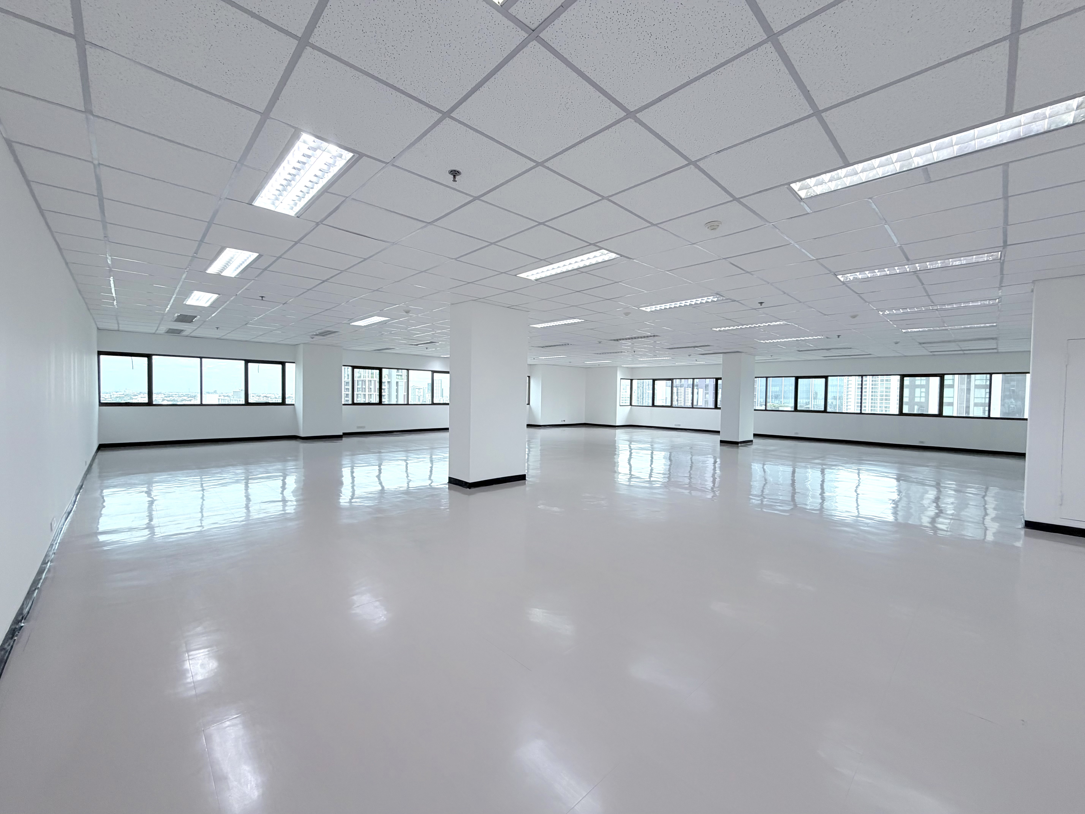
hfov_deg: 102.1
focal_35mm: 14
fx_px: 439
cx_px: 542
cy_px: 407
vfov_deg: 85.7
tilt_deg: -1.3
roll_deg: -0.3
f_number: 2.2
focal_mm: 2.22
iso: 125
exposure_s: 1/100
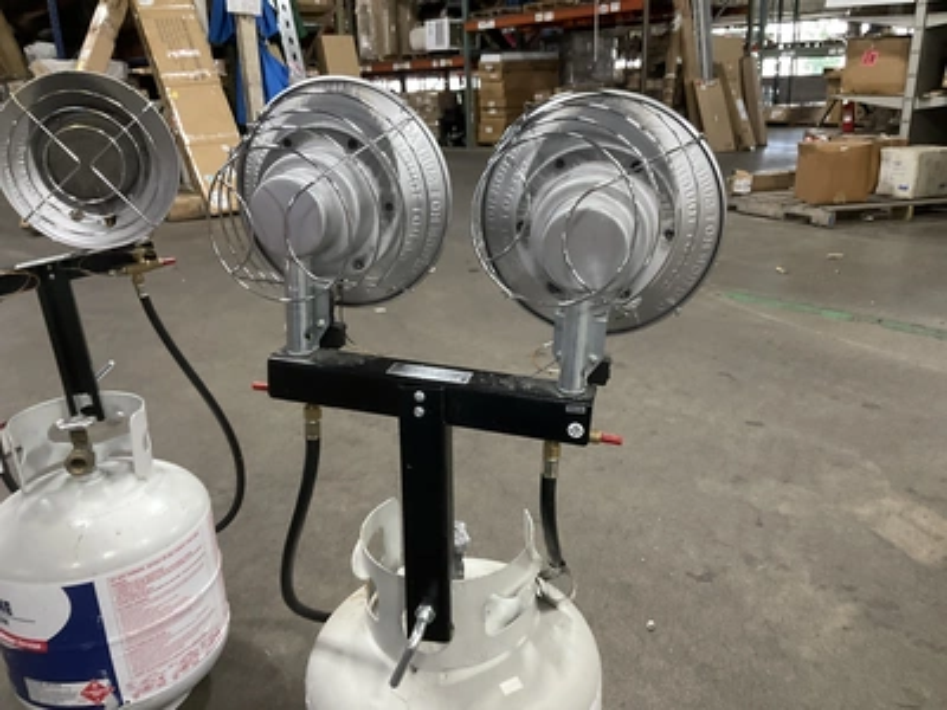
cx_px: 474
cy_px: 355
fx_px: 793
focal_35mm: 29
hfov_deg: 61.7
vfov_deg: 48.2
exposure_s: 1/40
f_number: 1.8
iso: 250
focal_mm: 3
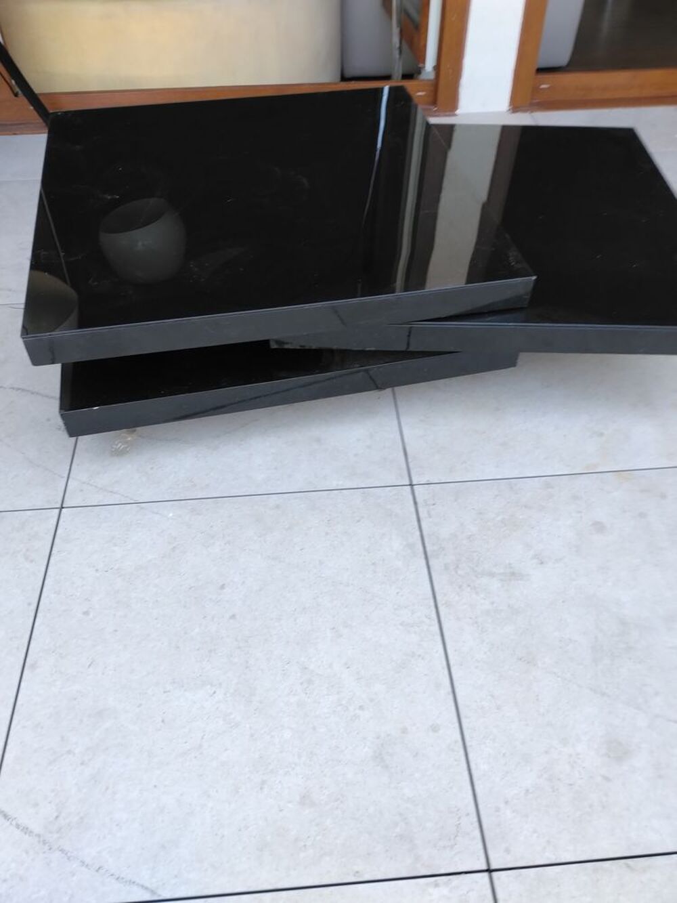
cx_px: 338
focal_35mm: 27
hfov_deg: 51.4
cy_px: 452
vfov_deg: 65.3
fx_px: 704
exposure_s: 1/100
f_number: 1.8
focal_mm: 4.05
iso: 203
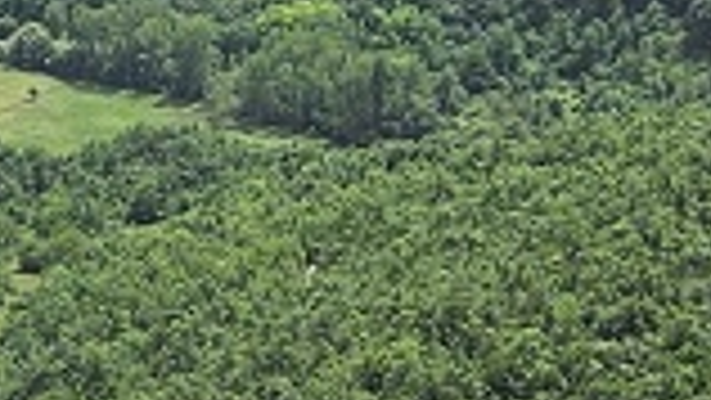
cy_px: -94
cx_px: -734
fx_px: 3583
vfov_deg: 6.4
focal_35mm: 190
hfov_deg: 10.4
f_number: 1.8
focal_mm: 5.4
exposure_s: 1/2921
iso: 25
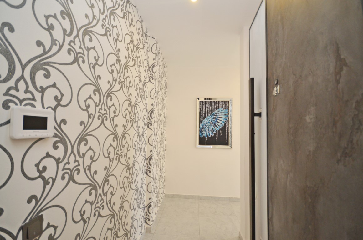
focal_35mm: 15
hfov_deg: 100.5
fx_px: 151
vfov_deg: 77.1
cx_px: 182
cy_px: 120
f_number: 4
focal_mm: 10
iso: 800
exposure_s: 1/60
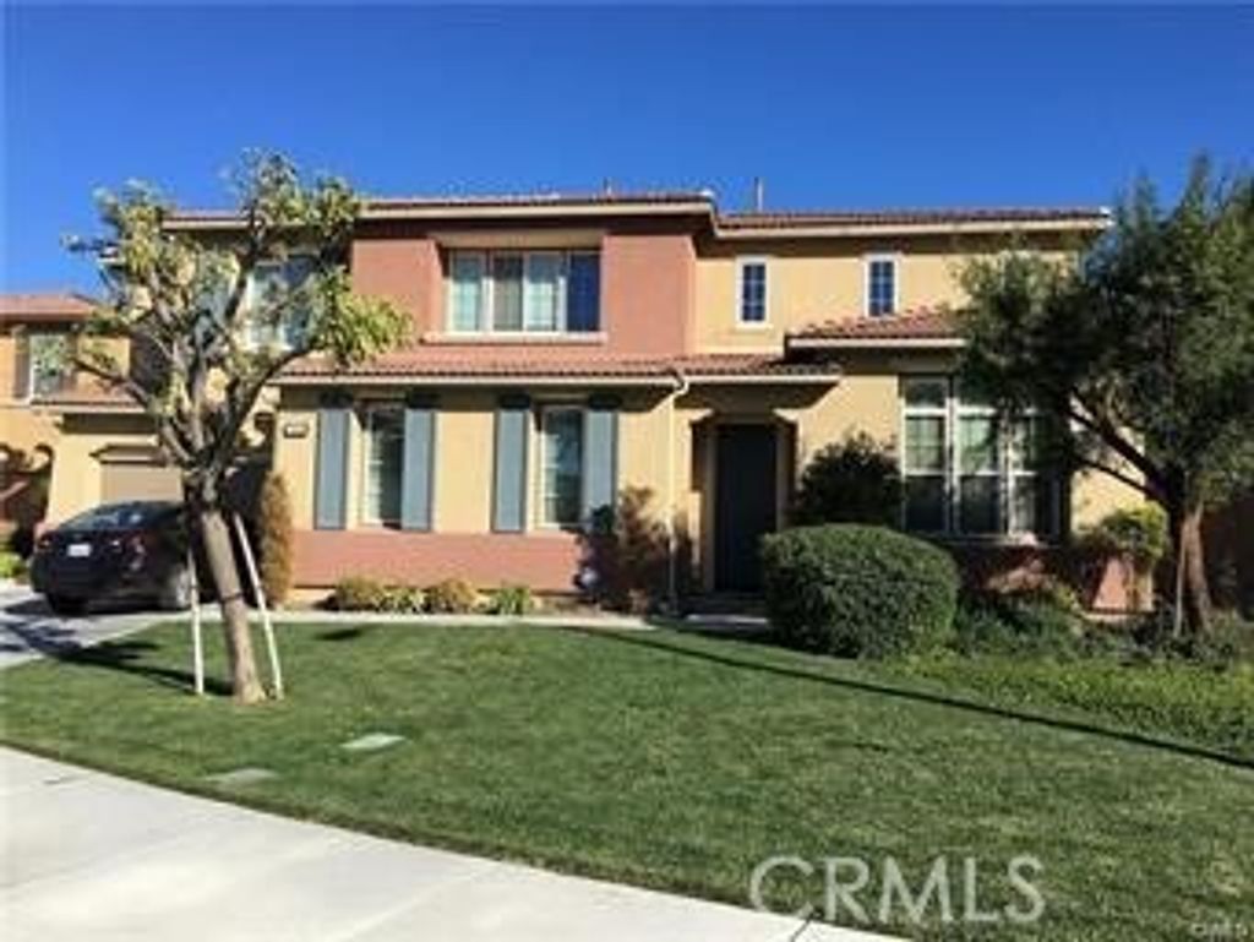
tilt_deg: +5.5
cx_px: 627
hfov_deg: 61.6
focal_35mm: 29
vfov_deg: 48.3
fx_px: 1051
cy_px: 471
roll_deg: -1.6
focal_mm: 4.15
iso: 25
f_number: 2.2
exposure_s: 1/1508
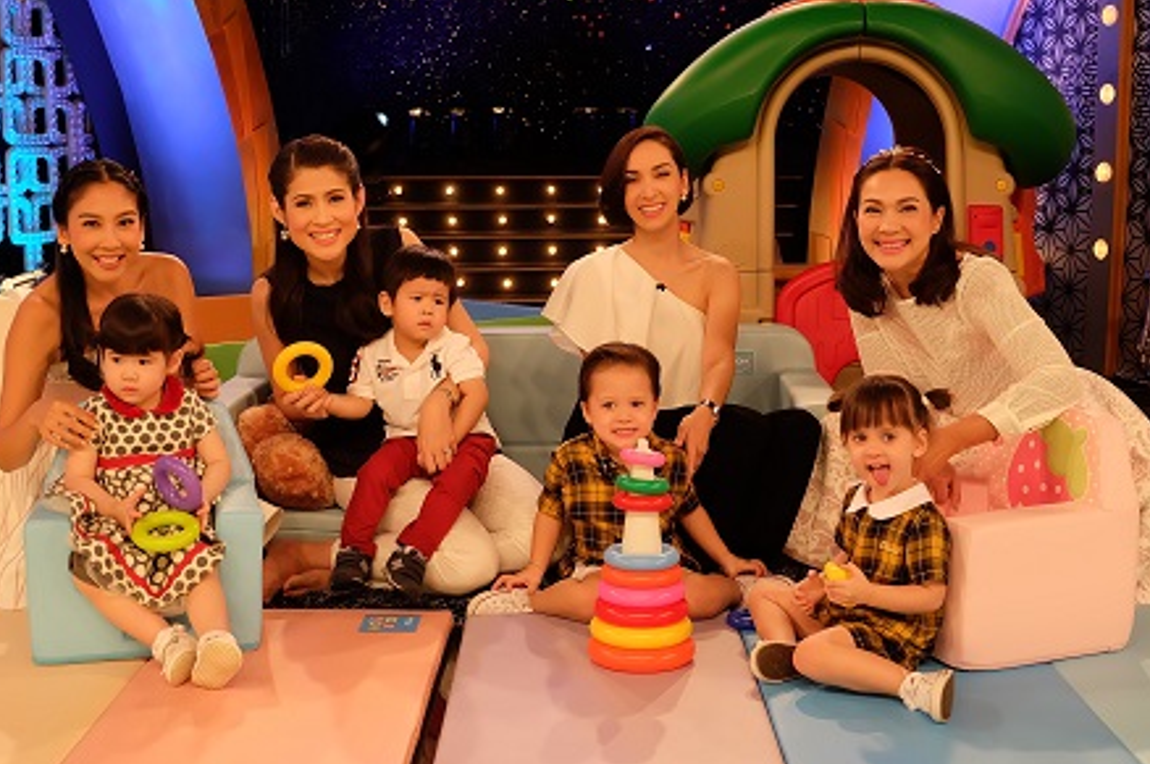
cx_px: 557
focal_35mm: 48
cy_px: 361
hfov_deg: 41.1
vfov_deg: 28.0
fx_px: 1532
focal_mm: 28.2
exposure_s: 1/180
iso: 400
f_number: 4.5
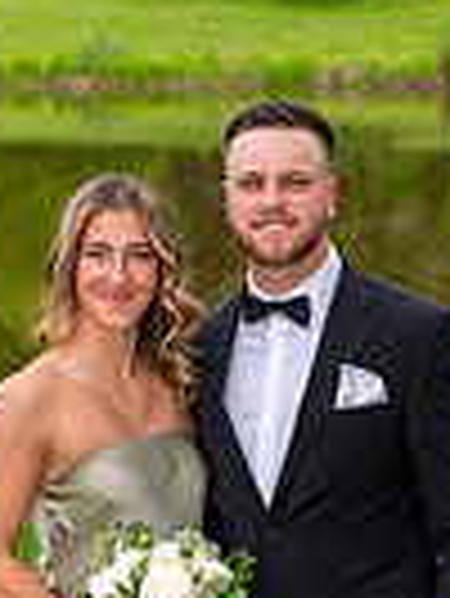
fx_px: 2803
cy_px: 382
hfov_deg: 9.2
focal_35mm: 162
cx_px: 245
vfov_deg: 12.2
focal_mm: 50
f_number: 3.2
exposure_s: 1/3200
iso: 400
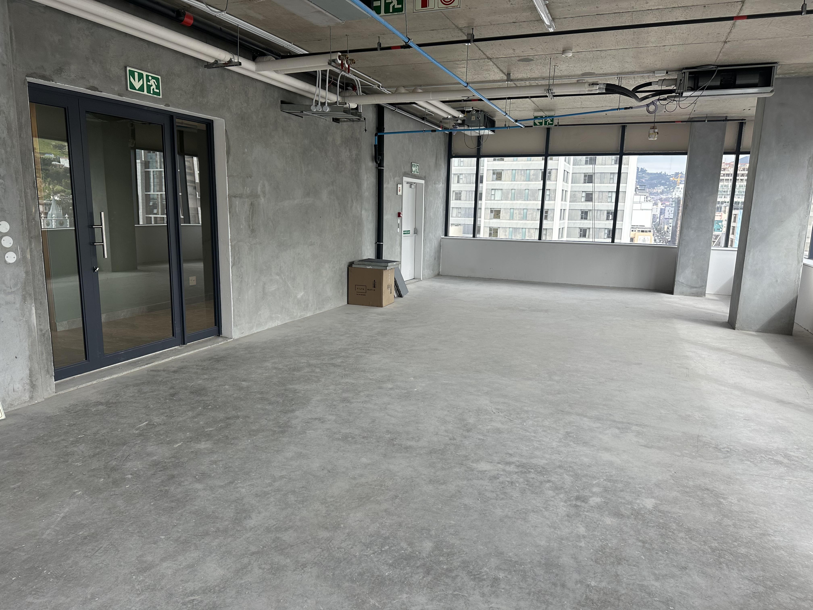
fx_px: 564
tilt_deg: -9.7
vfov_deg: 56.8
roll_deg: -1.7
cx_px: 406
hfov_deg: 71.6
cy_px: 305
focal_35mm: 24
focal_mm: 6.86
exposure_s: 1/319
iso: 80
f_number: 1.78
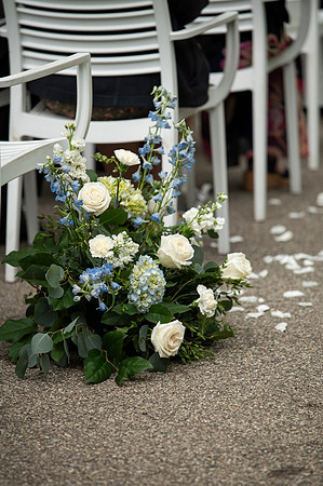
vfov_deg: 10.3
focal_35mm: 200
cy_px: 243
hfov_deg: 6.9
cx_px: 162
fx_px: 2698
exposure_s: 1/160
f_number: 3.5
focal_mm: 200
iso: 125
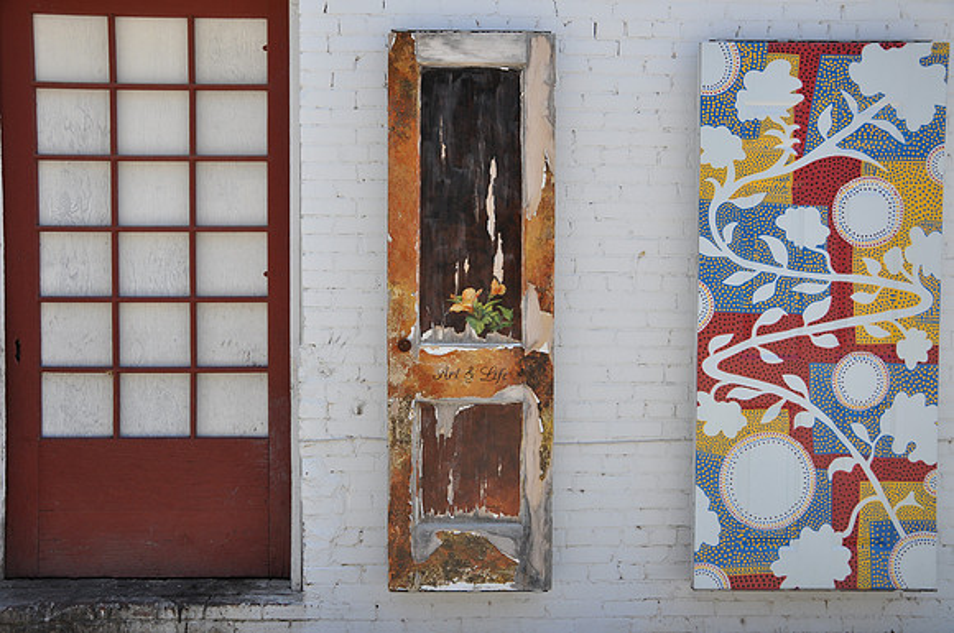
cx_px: 477
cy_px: 316
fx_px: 953
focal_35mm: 36
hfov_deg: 53.2
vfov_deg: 36.8
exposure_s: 1/200
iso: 200
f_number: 7.1
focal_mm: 24
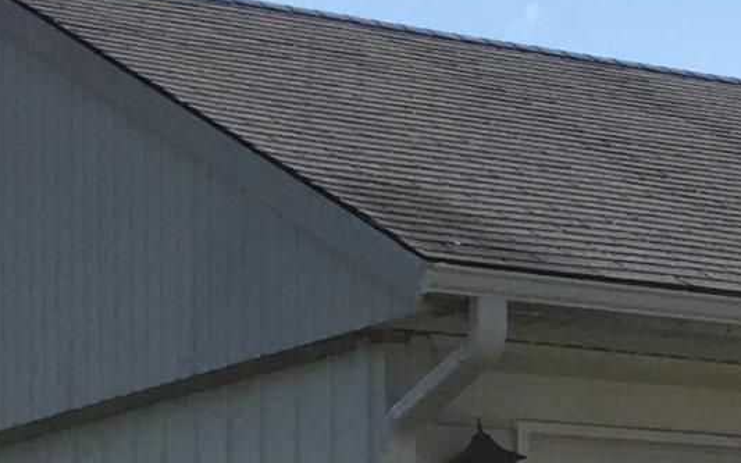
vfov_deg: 7.4
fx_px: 3493
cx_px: 1700
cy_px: 704
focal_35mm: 173
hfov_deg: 10.6
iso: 32
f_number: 2.2
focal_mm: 4.15
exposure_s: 1/3968
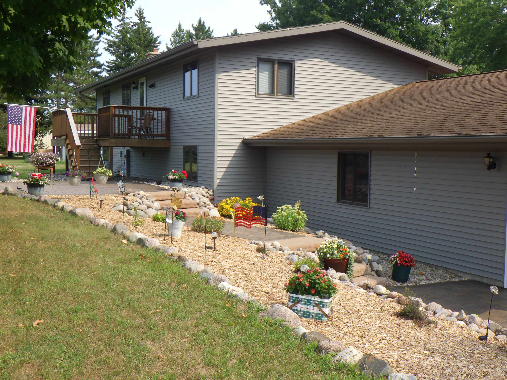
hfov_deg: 44.8
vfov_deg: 34.3
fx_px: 615
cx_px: 254
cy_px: 190
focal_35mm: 42
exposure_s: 1/320
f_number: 5
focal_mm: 7.5
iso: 125
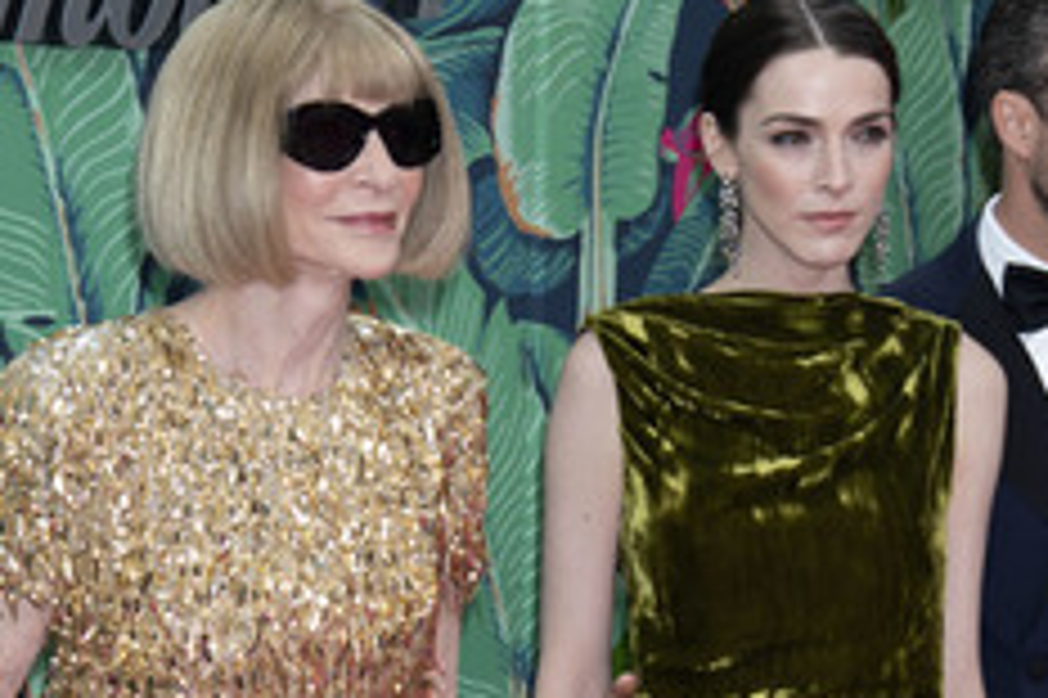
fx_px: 3491
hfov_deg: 17.0
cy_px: 558
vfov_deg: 11.4
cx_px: 688
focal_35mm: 120
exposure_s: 1/200
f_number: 5
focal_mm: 62
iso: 320
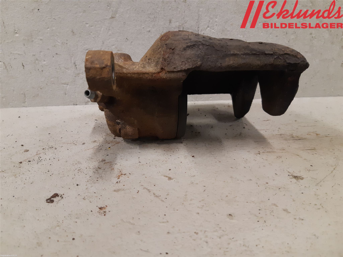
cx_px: 172
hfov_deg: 67.3
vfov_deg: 53.1
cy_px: 128
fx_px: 258
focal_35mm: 26
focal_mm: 3.93
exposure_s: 1/50
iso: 200
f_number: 1.7
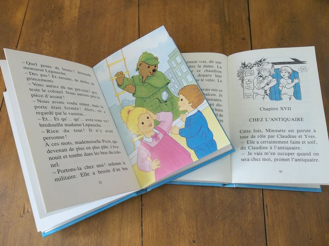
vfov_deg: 51.4
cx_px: 164
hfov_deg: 65.3
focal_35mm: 27
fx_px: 257
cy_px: 123
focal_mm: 4.9
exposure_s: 1/30
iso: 92
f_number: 3.5
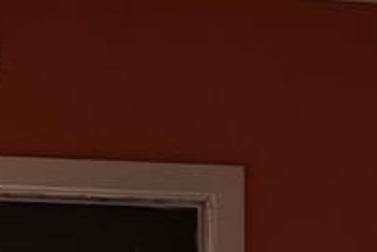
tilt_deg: -1.3
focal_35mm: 272
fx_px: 2848
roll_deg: -0.1
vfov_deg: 4.9
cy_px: 637
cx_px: 918
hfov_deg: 7.1
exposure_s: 1/170
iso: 50
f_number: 1.6
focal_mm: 5.96
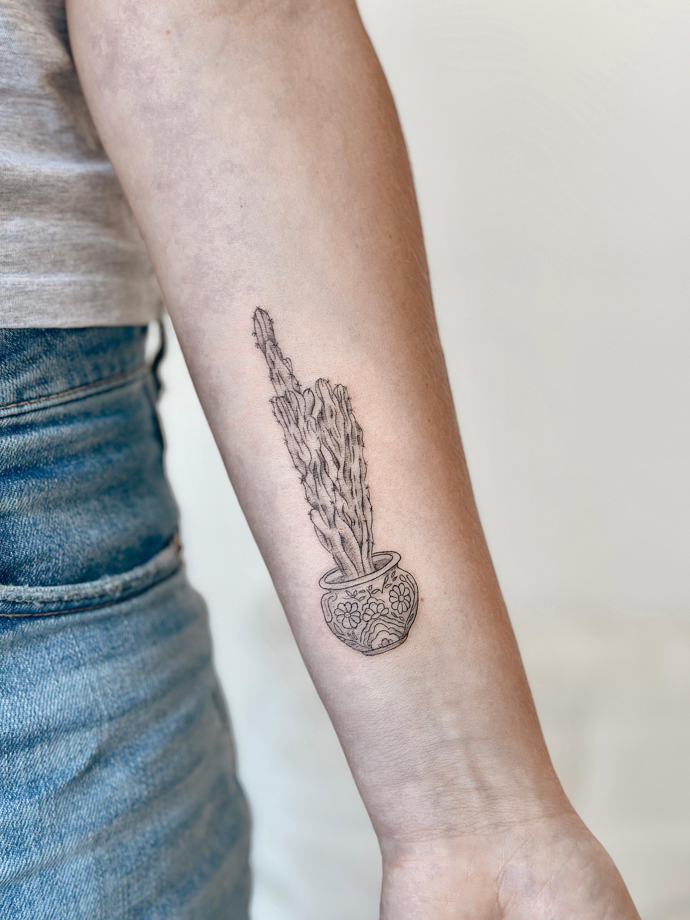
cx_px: 345
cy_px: 460
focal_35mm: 48
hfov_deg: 30.3
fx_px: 1276
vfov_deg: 39.7
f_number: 1.8
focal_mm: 6.86
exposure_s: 1/250
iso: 80
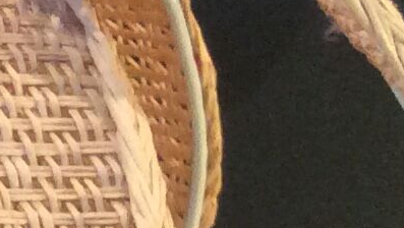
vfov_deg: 5.3
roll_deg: +1.0
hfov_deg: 8.4
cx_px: -663
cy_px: 256
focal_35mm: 227
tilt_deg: -9.6
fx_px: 2434
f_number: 2.4
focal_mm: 3.3
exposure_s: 1/25
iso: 125
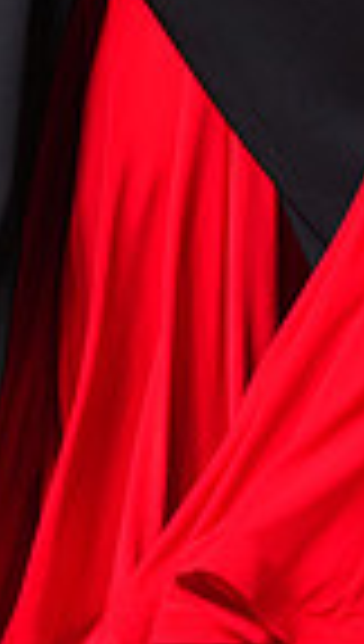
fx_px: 6588
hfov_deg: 3.2
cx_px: 380
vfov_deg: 5.5
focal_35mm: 386
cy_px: -351
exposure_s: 1/400
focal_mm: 91
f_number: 2.8
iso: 1600
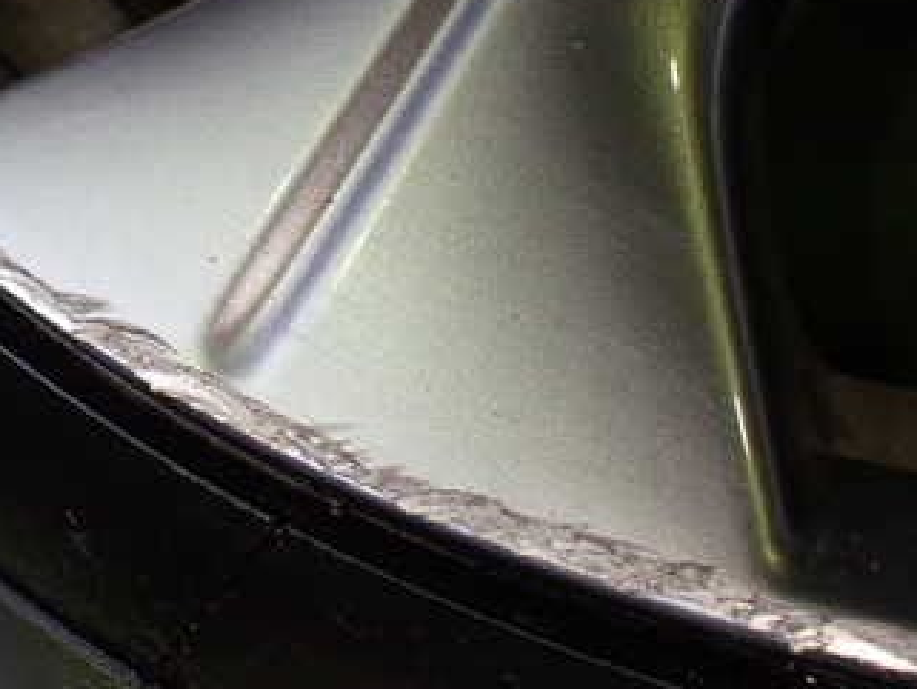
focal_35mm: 56
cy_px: 280
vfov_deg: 26.1
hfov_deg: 33.7
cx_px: 234
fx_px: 1484
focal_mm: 5.4
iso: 320
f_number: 2.3
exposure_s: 1/125
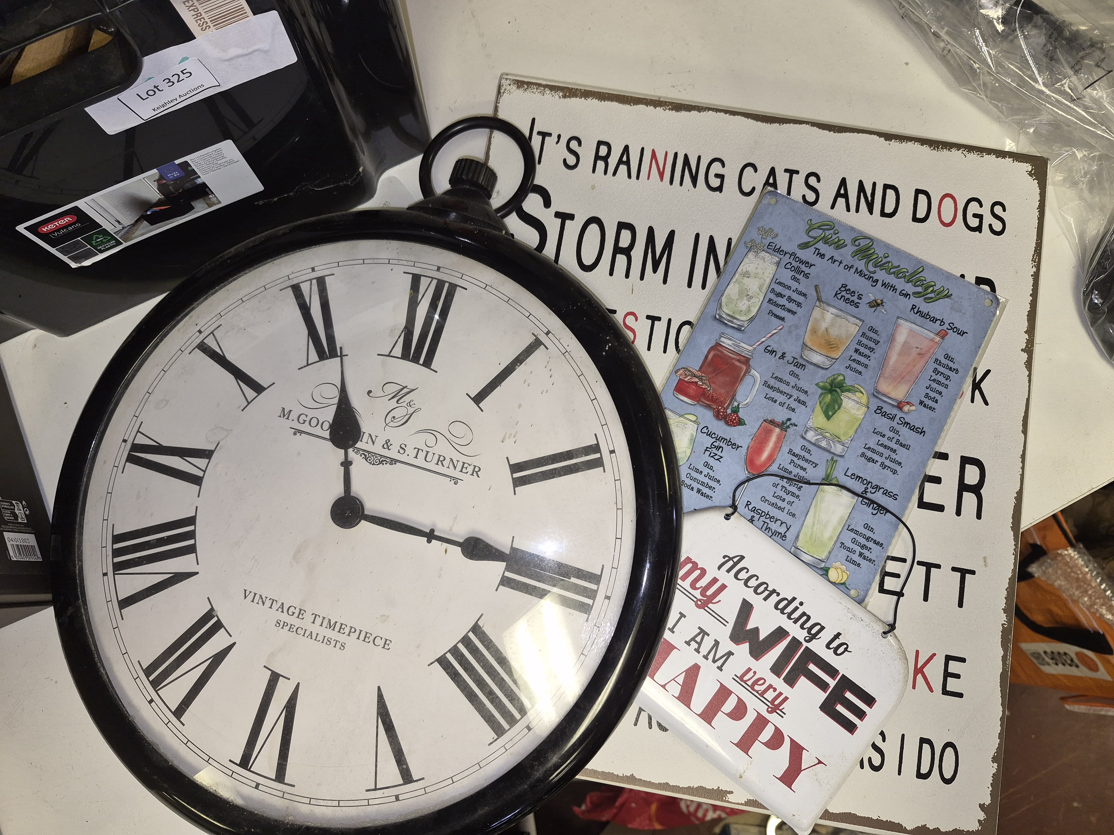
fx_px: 740
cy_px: 418
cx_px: 557
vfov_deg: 58.9
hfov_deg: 73.9
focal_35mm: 23
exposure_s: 1/33
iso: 100
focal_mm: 5.4
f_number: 1.8
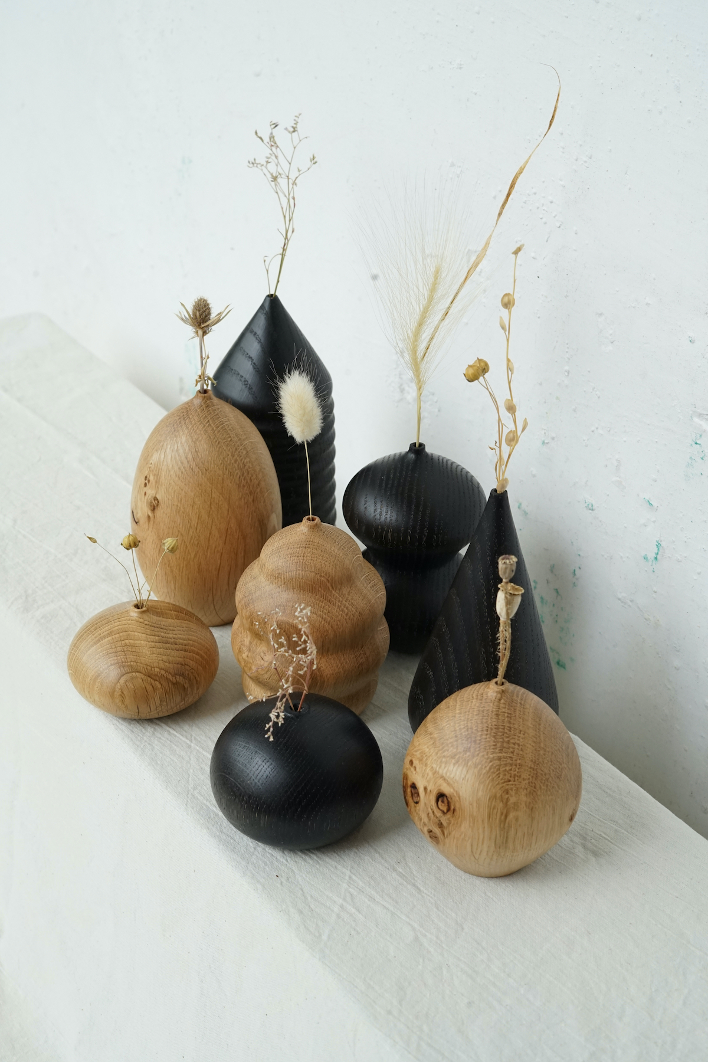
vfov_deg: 39.6
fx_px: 1475
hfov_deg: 27.0
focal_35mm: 50
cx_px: 354
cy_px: 531
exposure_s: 1/60
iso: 1600
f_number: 11
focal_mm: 50
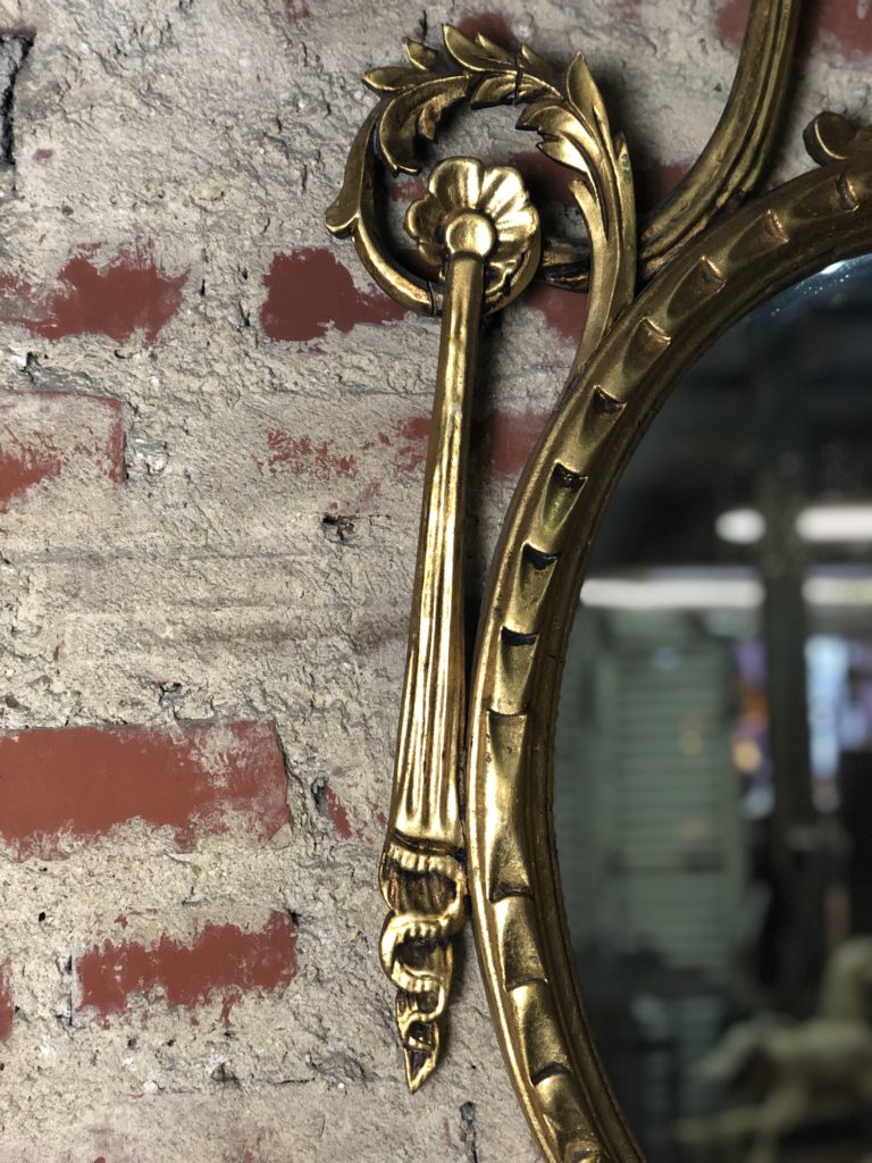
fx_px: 1747
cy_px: 582
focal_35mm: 52
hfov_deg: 28.0
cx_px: 436
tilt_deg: +8.2
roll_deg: +1.8
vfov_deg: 36.8
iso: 160
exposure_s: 1/25
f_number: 2.4
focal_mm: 6
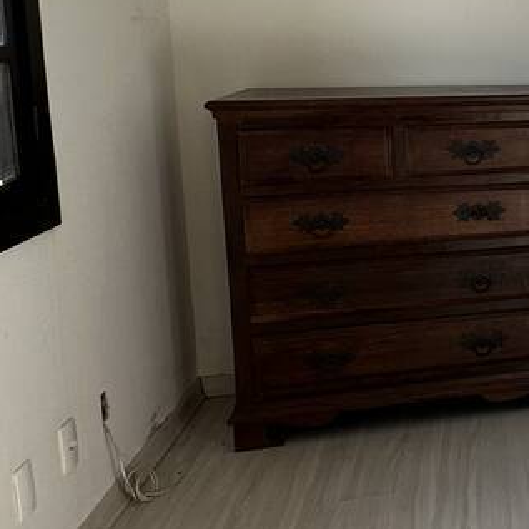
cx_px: 875
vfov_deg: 30.1
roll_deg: -1.2
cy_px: 133
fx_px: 968
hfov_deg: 22.4
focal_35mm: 56
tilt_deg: -6.2
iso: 40
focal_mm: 2.22
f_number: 2.2
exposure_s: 1/102
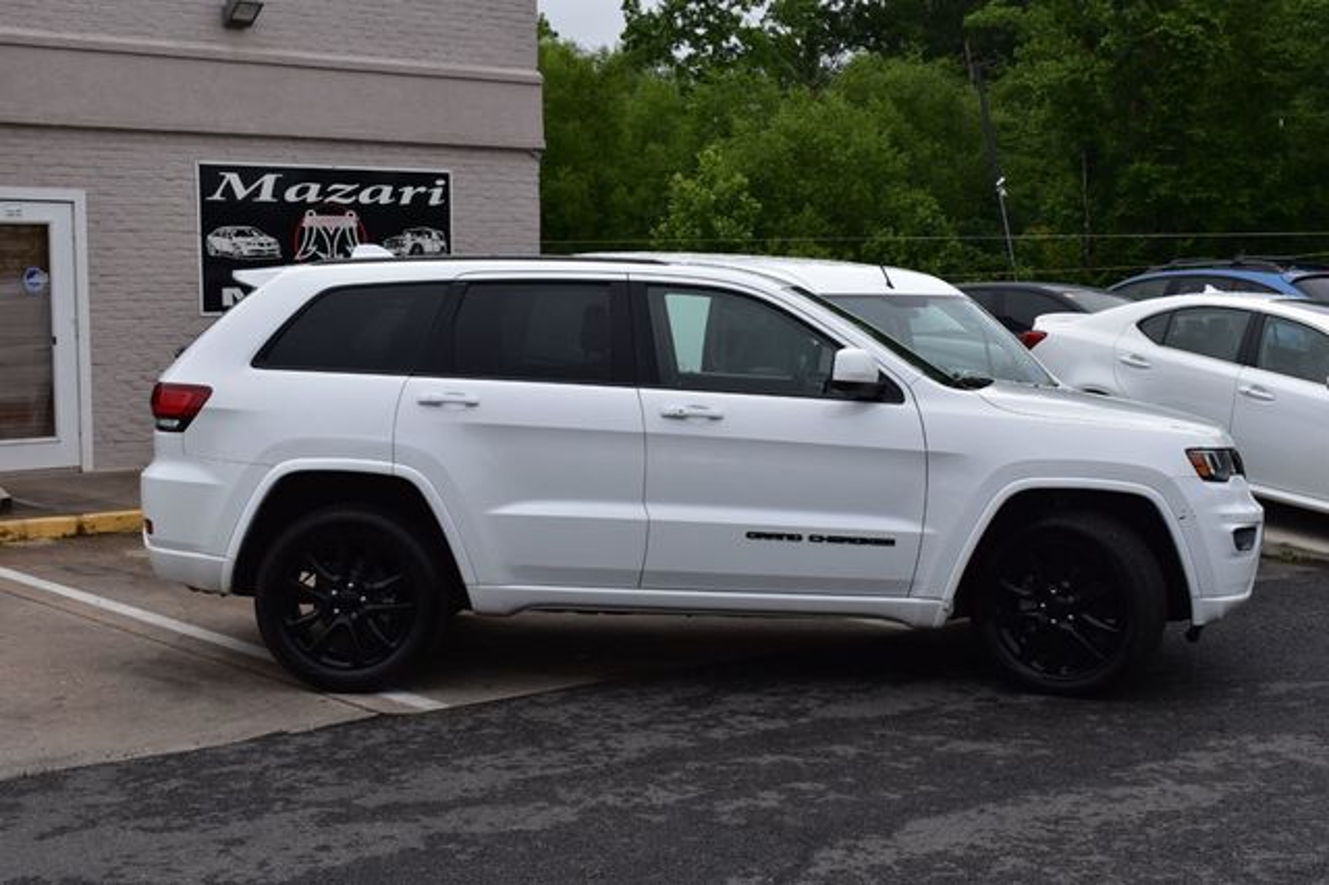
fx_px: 1937
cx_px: 664
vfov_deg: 25.7
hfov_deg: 37.9
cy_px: 442
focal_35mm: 52
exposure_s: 1/500
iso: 400
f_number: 11
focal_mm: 35
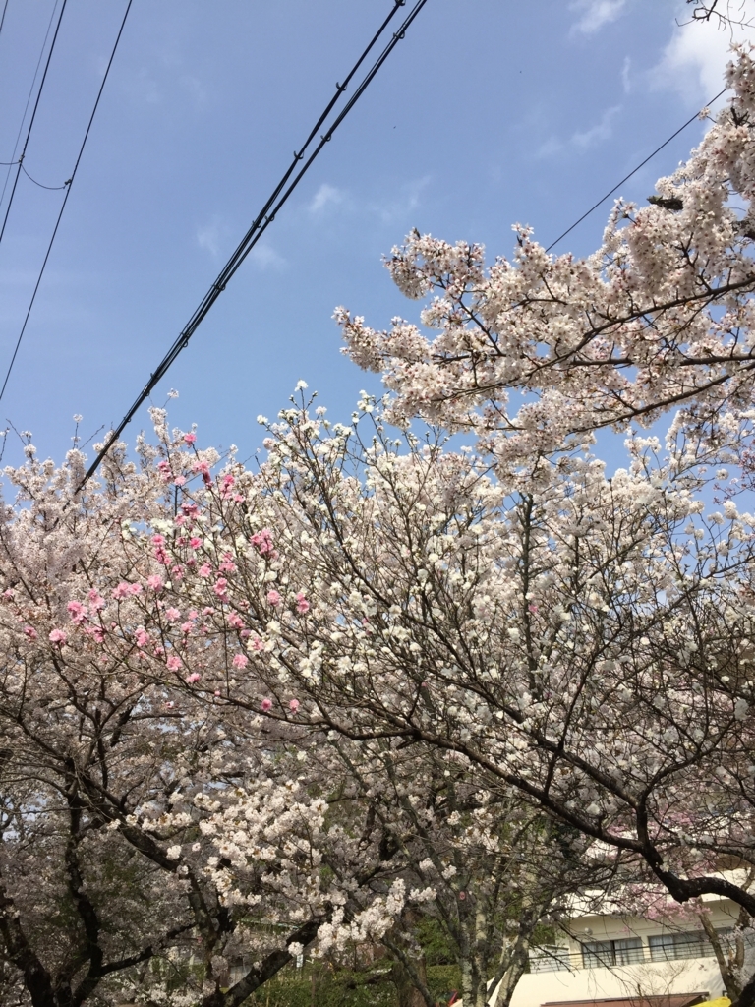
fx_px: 843
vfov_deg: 61.7
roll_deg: -1.1
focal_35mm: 29
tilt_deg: +34.3
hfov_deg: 48.2
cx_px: 378
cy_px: 504
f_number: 2.2
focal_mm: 4.15
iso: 32
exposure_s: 1/1980
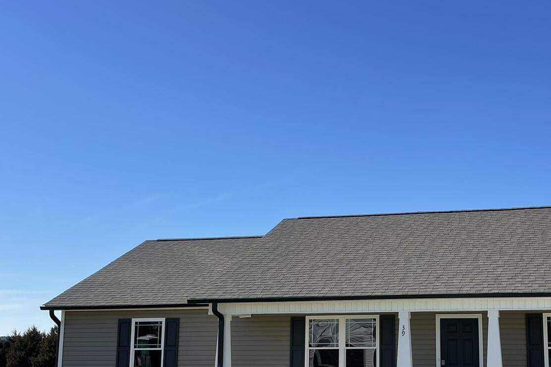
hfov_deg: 38.8
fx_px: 765
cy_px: 245
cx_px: 397
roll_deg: -1.0
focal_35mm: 50
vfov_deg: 26.8
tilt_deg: +8.1
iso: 32
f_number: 1.6
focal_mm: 4.2
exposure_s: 1/2882
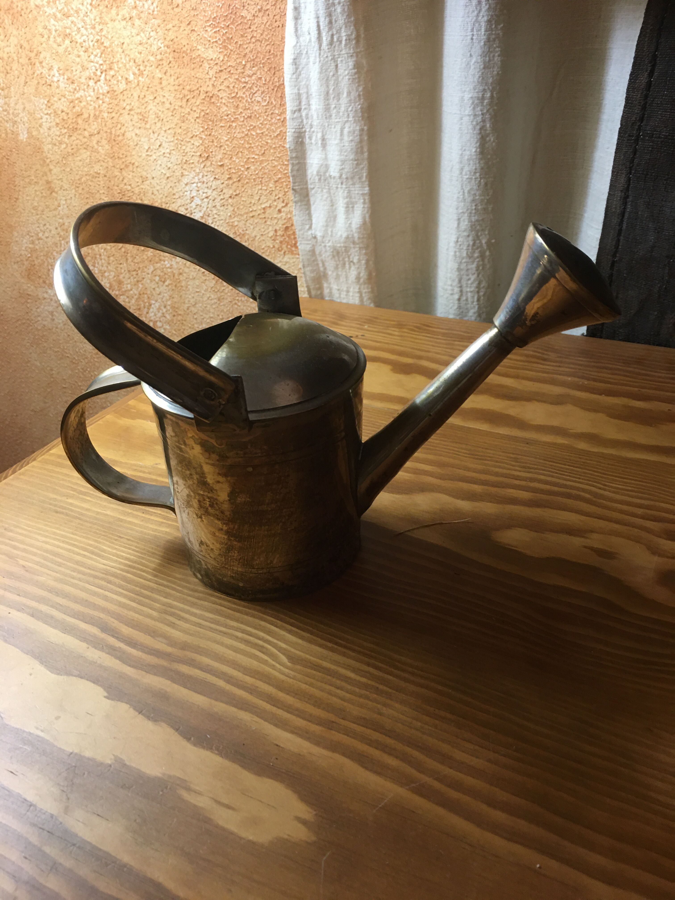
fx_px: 754
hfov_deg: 48.2
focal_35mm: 29
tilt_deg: -30.6
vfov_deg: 61.7
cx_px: 338
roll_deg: +3.3
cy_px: 450
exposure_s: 1/17
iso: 64
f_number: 2.2
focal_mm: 4.15
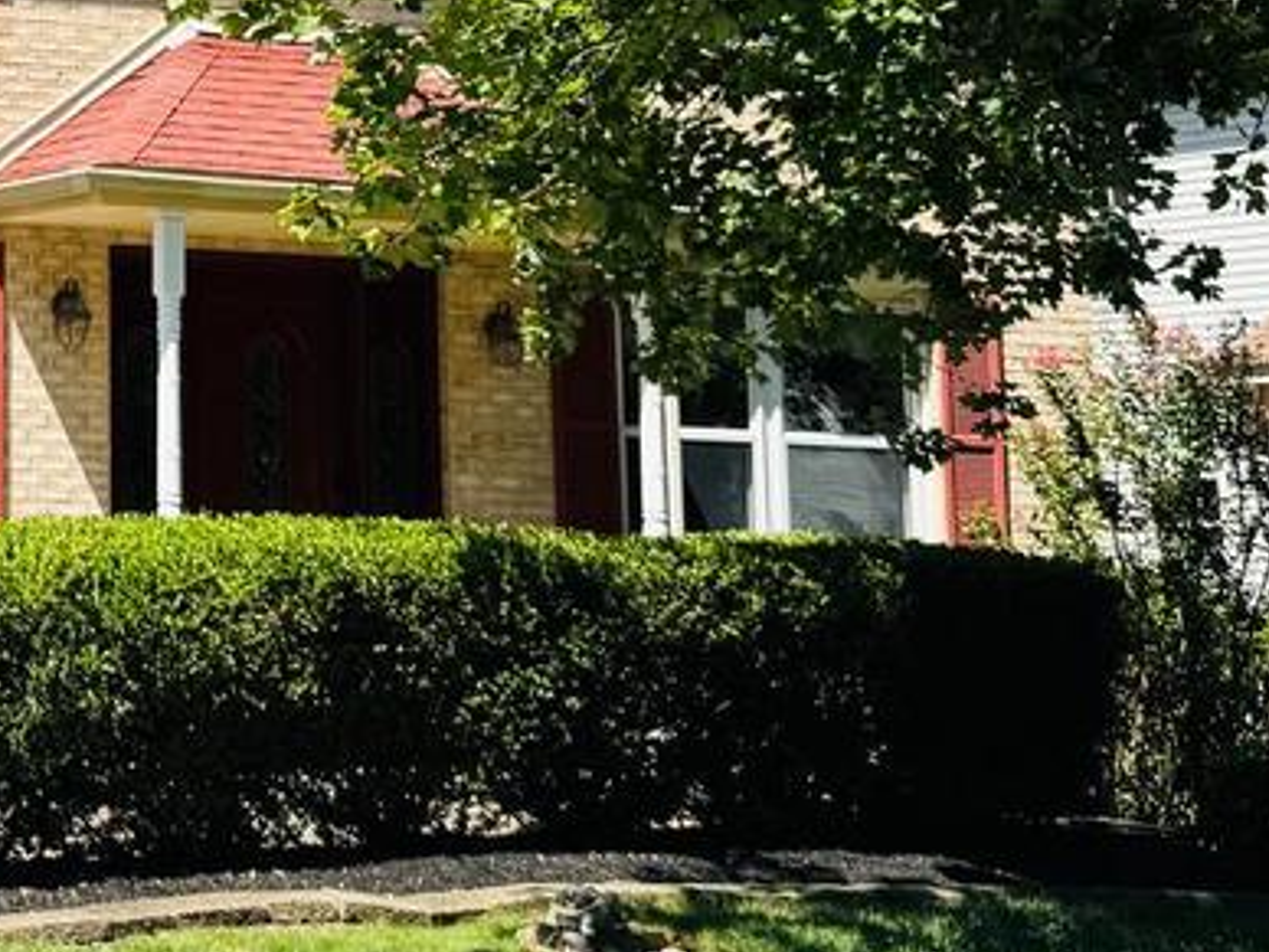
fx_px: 3263
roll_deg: -1.6
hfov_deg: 20.5
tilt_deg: +9.9
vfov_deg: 16.1
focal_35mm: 89
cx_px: -285
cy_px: -105
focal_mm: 6.76
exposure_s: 1/2959
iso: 80
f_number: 1.78
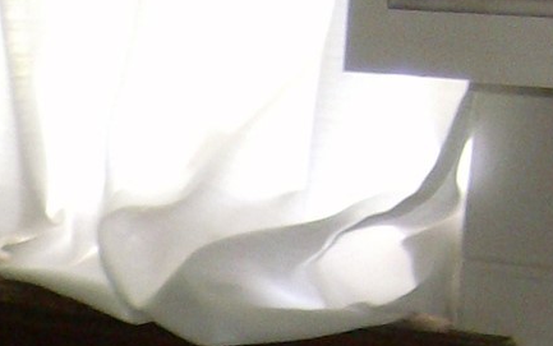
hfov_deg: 11.6
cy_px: 702
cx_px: -375
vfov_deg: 7.5
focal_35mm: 169
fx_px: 2548
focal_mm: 6
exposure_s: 1/60
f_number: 2.8
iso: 200
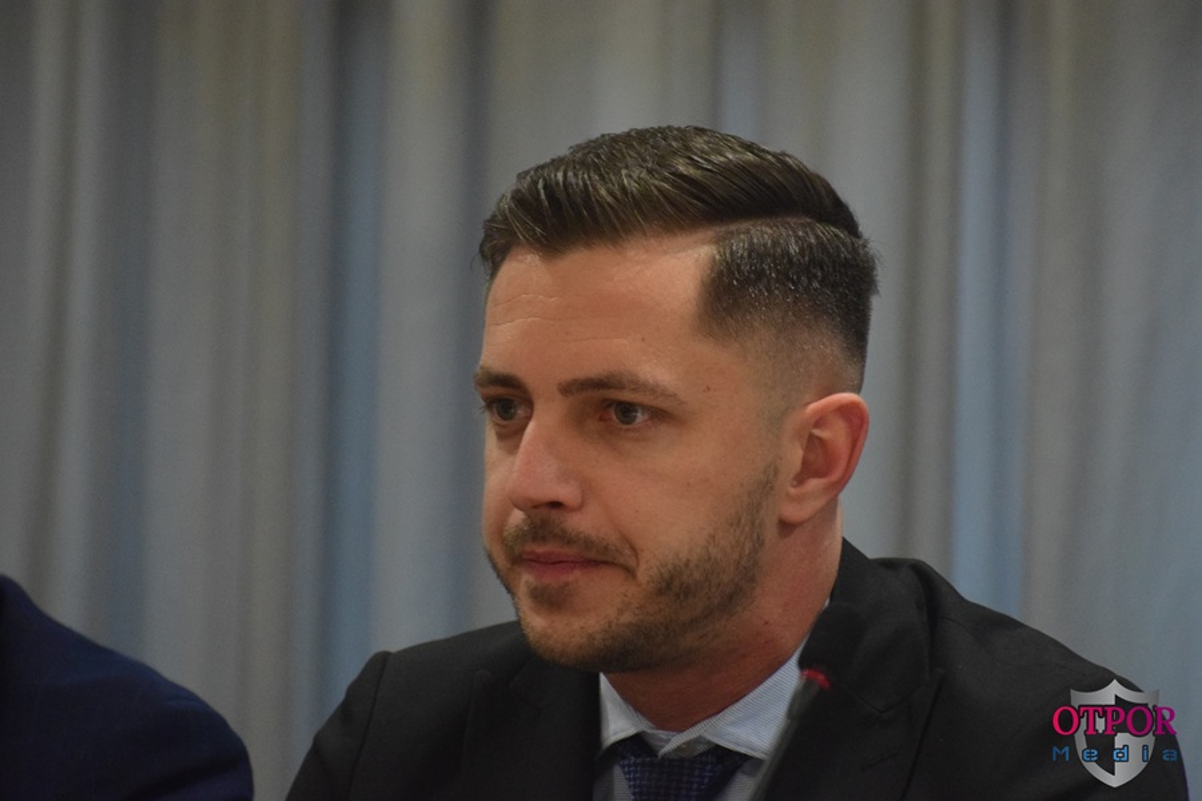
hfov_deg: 6.2
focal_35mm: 330
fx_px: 11017
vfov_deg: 4.2
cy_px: 400
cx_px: 601
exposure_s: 1/80
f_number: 5.3
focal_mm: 220
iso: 3200
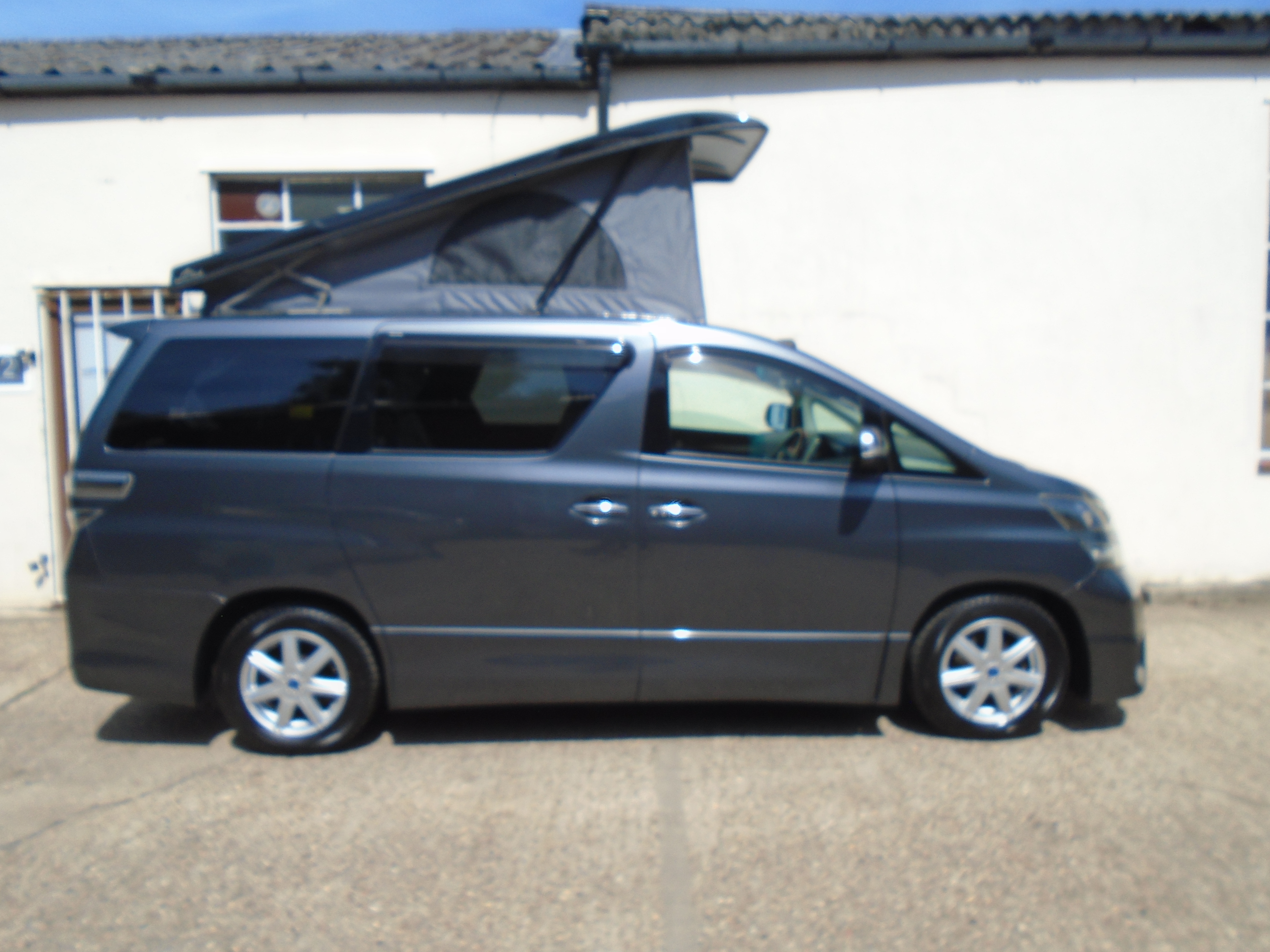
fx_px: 954
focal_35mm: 26
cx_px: 635
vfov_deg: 53.1
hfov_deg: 67.3
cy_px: 476
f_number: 8
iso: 100
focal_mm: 4.6
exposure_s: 1/160
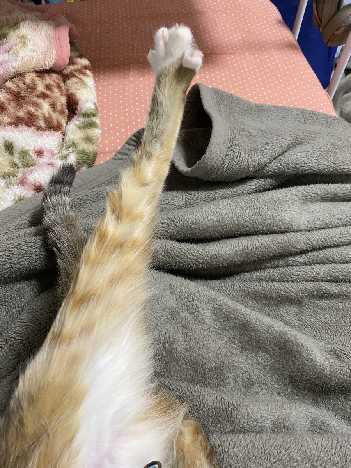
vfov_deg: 67.3
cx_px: 176
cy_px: 234
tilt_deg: -59.6
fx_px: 352
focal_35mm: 26
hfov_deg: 53.1
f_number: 1.8
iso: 250
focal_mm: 4.25
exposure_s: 1/60
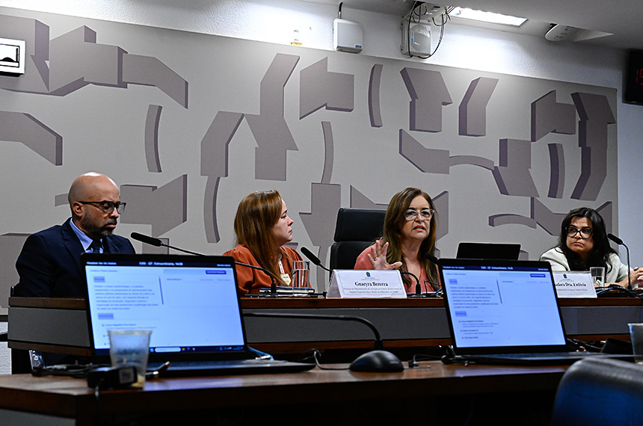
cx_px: 322
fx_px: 1373
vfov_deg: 17.6
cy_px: 213
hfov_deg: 26.4
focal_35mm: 77
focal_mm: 77
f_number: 11
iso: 6400
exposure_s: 1/100
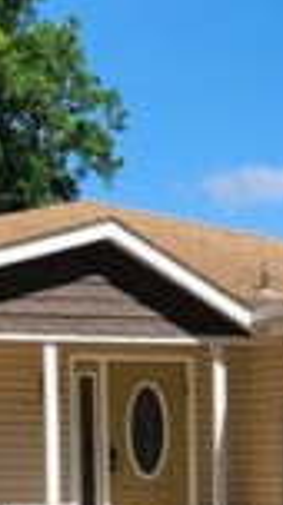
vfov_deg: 16.1
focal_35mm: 132
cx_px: 443
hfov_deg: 8.9
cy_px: 462
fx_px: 1769
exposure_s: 1/1053
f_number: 1.8
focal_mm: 6.4
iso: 12
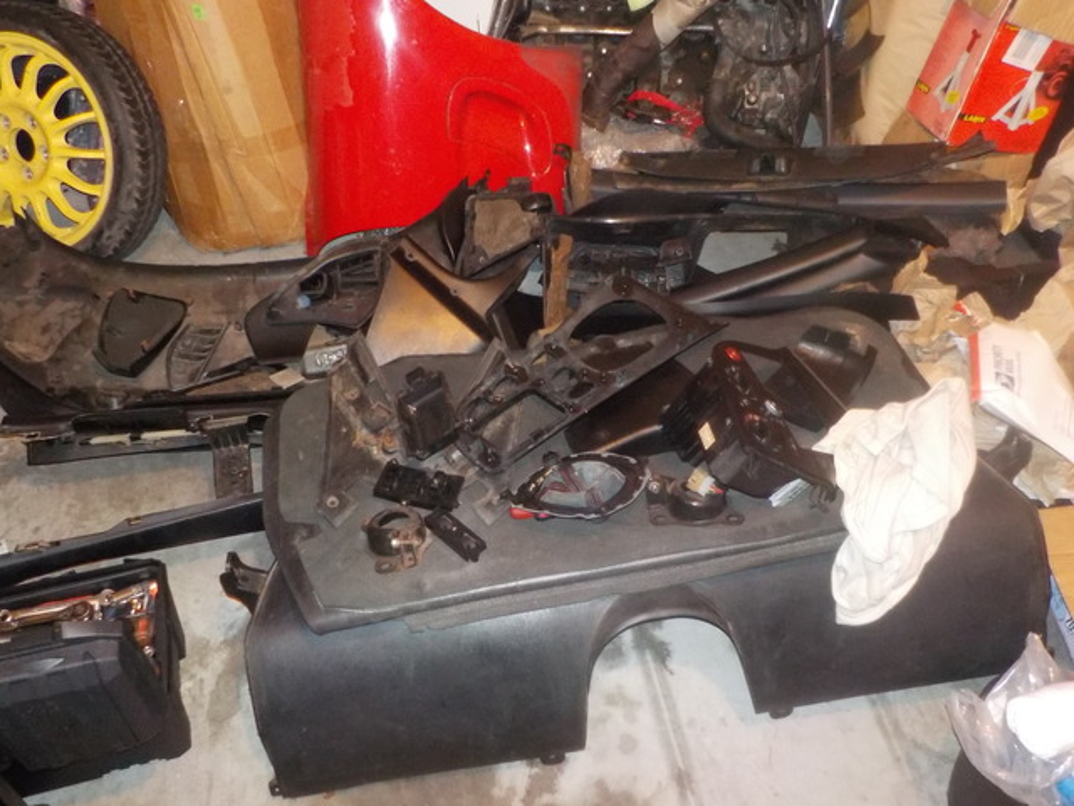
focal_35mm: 30
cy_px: 403
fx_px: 931
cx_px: 537
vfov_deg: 46.8
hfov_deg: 60.0
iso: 800
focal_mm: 4.1
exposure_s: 1/4
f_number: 3.3
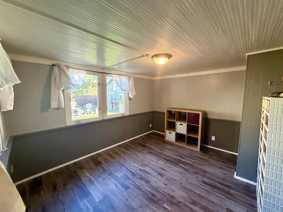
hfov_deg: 102.1
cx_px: 142
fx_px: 114
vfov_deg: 85.7
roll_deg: +0.3
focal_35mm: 14
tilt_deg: -6.2
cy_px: 106
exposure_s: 1/60
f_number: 2.2
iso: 500
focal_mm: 2.22
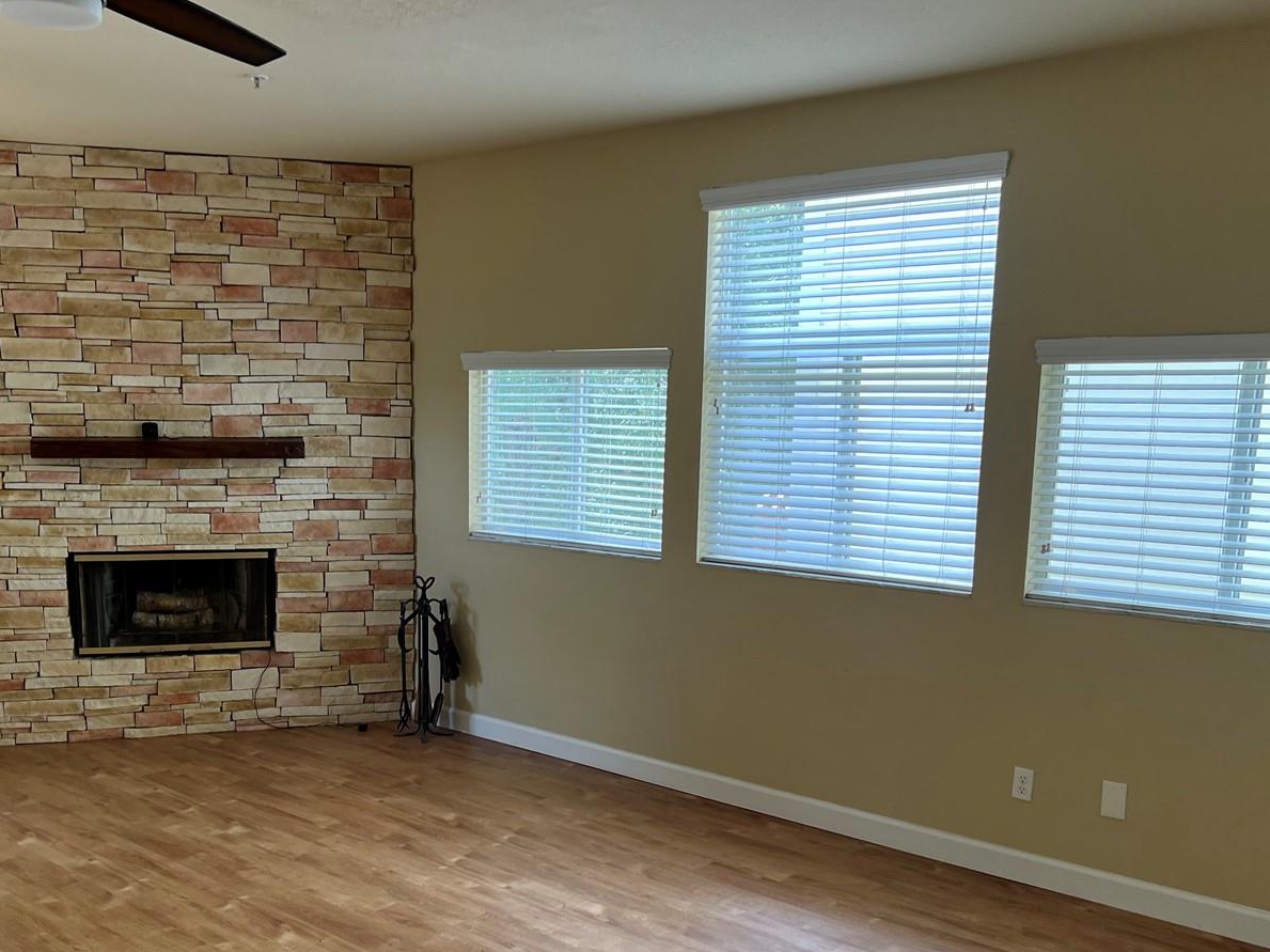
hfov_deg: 52.5
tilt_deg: -9.2
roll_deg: -1.0
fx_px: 1284
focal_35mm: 35
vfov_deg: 40.4
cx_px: 546
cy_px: 604
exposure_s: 1/125
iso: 64
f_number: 1.5
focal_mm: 5.7
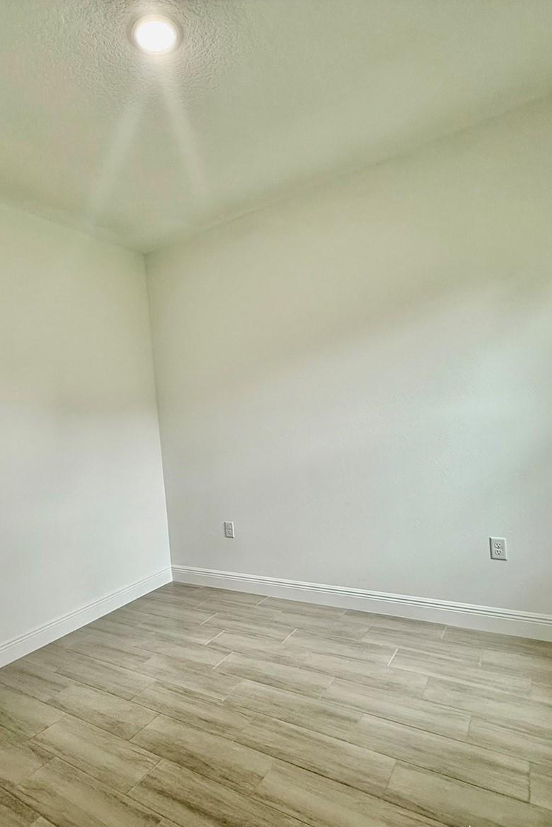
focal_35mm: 20
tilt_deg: +1.3
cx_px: 232
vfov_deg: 84.0
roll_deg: +6.1
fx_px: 460
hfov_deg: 61.6
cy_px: 422
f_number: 2.2
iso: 100
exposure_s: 1/120
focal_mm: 2.22
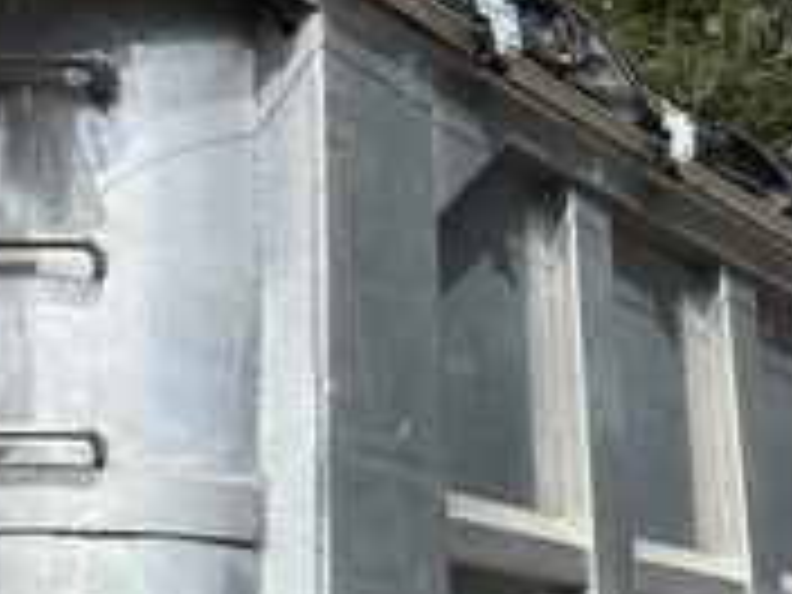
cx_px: 468
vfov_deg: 21.9
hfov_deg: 29.3
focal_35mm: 66
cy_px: 508
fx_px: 1510
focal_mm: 3
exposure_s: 1/2227
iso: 25
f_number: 1.8
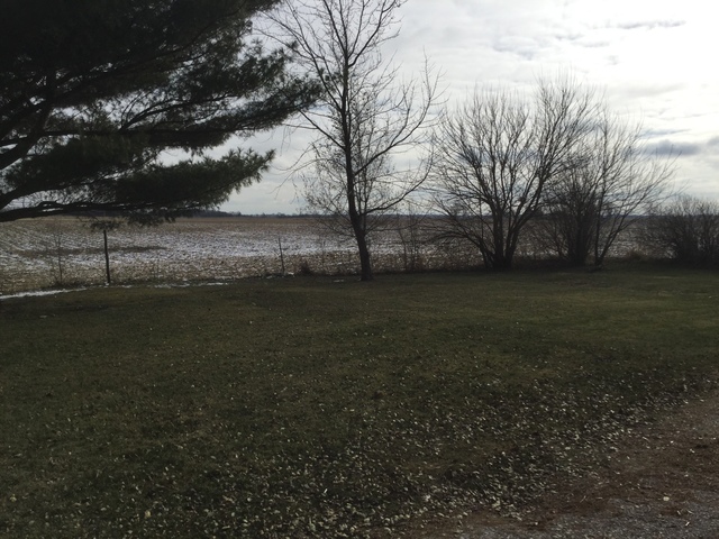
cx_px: 360
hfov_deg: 58.4
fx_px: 644
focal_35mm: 31
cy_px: 270
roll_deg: +0.9
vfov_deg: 45.4
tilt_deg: -6.4
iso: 25
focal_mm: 3.3
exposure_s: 1/2915
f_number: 2.4
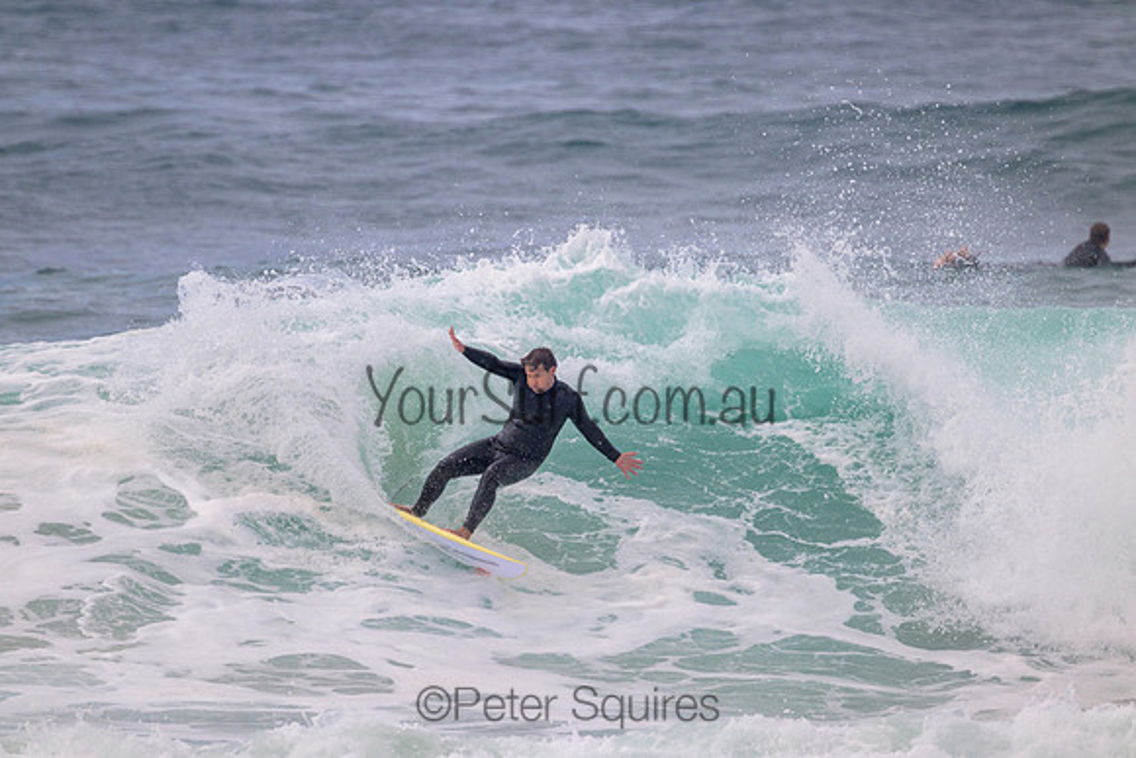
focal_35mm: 800
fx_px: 25249
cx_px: 568
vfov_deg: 1.7
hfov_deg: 2.6
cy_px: 379
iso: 900
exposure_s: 1/2000
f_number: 11
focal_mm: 800
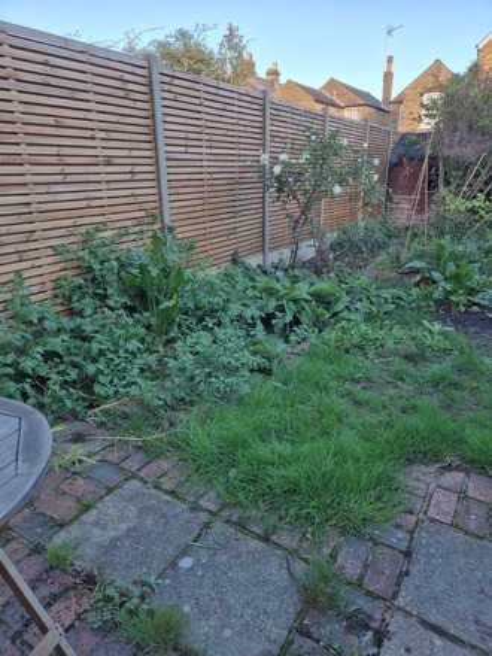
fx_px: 436
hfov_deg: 58.9
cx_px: 246
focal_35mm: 23
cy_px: 328
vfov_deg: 73.9
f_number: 1.8
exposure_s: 1/302
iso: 25
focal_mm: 5.4
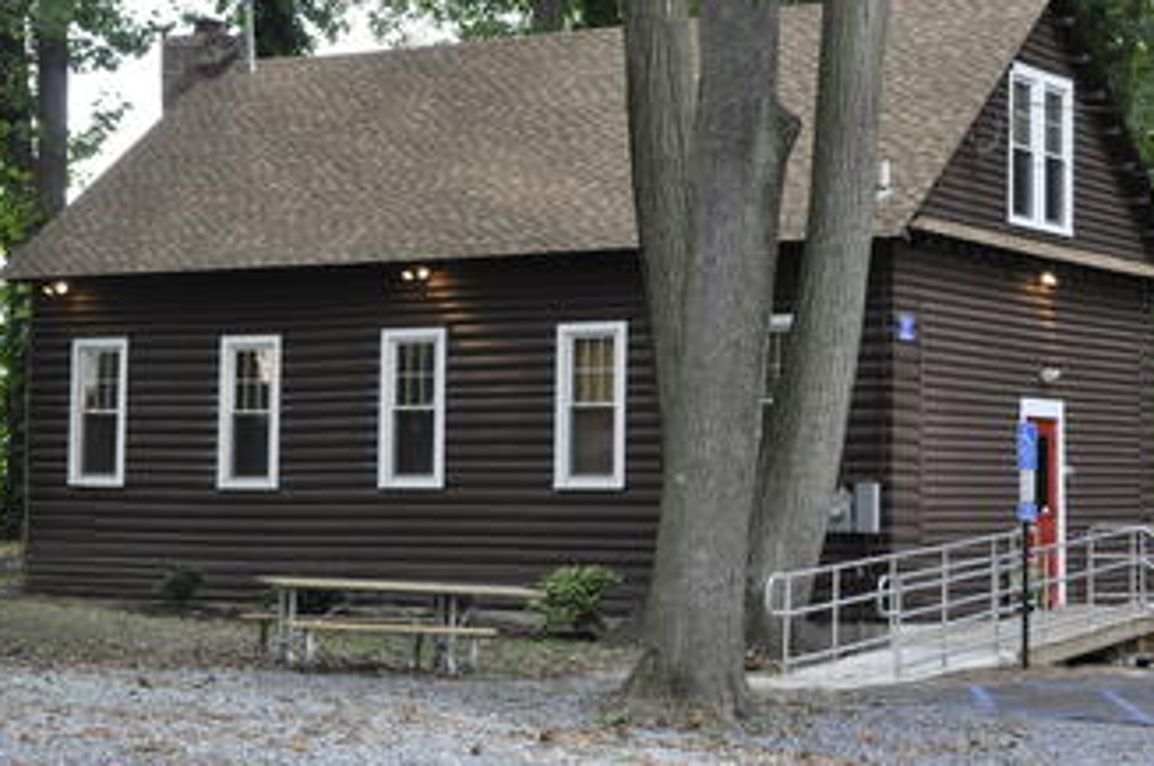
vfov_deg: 16.5
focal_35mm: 83
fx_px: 2644
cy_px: 318
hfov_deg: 24.6
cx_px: 660
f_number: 9
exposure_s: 1/80
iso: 1250
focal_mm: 45
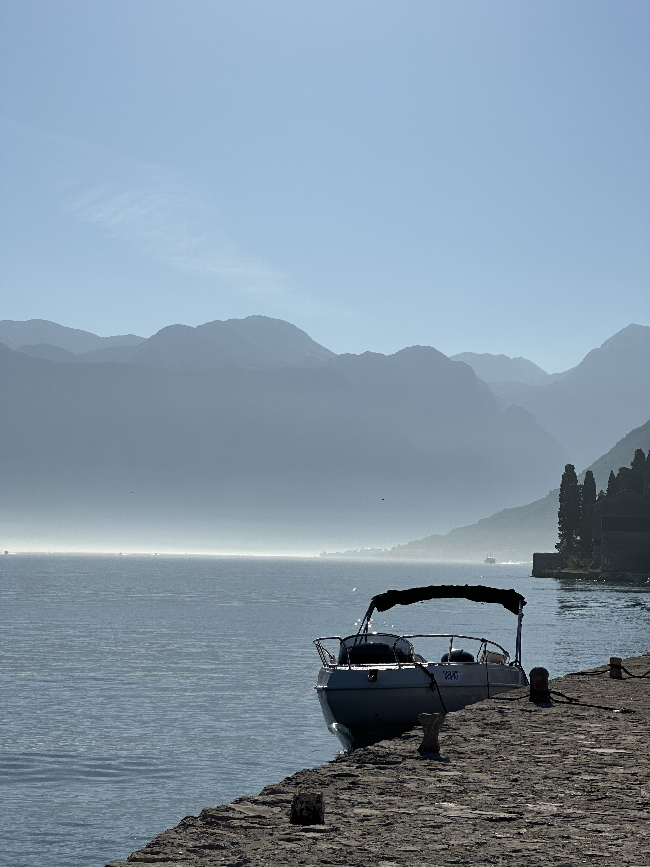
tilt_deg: +4.2
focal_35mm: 77
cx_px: 325
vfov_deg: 25.3
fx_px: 1928
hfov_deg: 19.1
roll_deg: -2.4
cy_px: 434
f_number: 2.8
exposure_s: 1/3311
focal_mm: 9
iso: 25
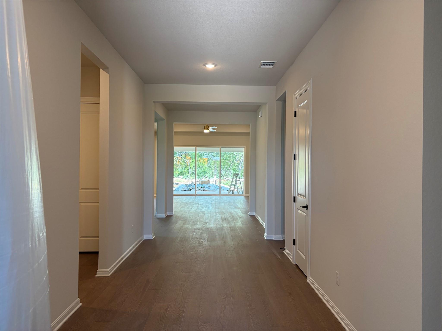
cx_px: 221
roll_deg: -0.2
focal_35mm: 26
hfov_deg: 67.3
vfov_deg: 53.1
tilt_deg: +0.6
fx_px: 332
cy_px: 166
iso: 125
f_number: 1.6
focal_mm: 5.96
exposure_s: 1/126
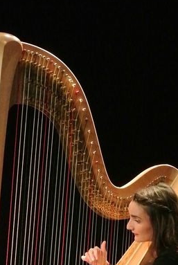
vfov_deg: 8.0
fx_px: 1897
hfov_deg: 5.4
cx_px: 73
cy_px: 246
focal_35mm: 257
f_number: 5
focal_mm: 45.9
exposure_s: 1/125
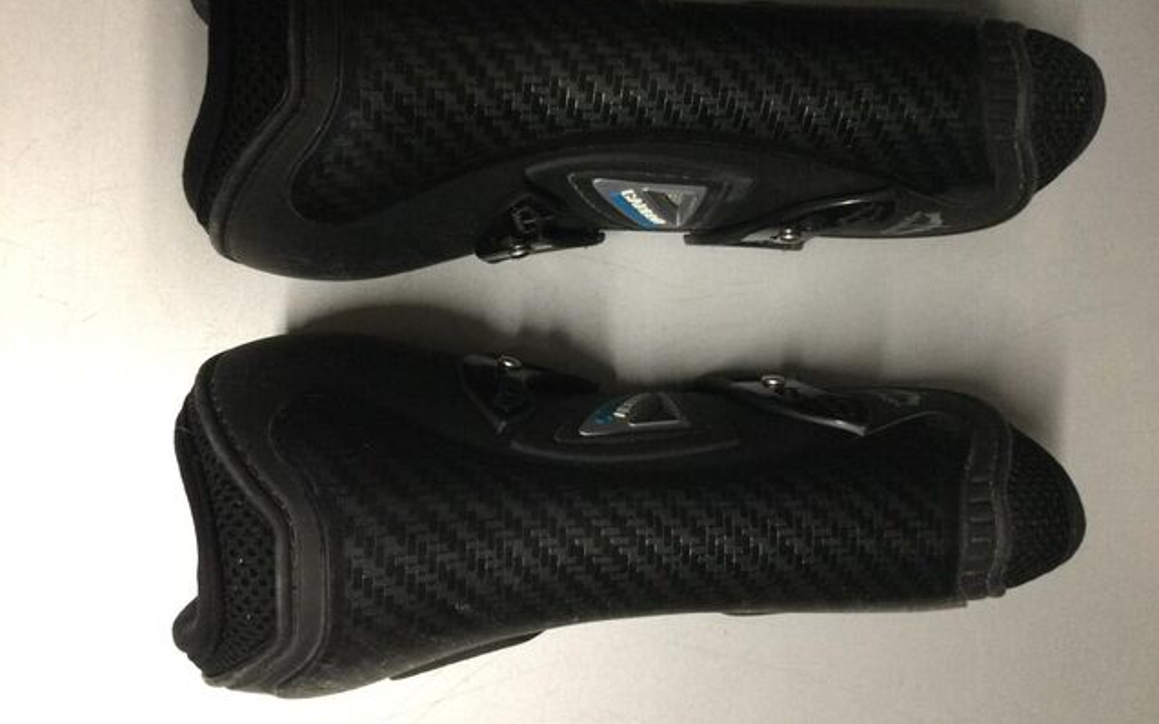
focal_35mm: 33
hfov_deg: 58.1
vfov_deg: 38.2
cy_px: 307
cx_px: 580
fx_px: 1042
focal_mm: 3.3
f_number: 2.4
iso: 250
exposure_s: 1/20
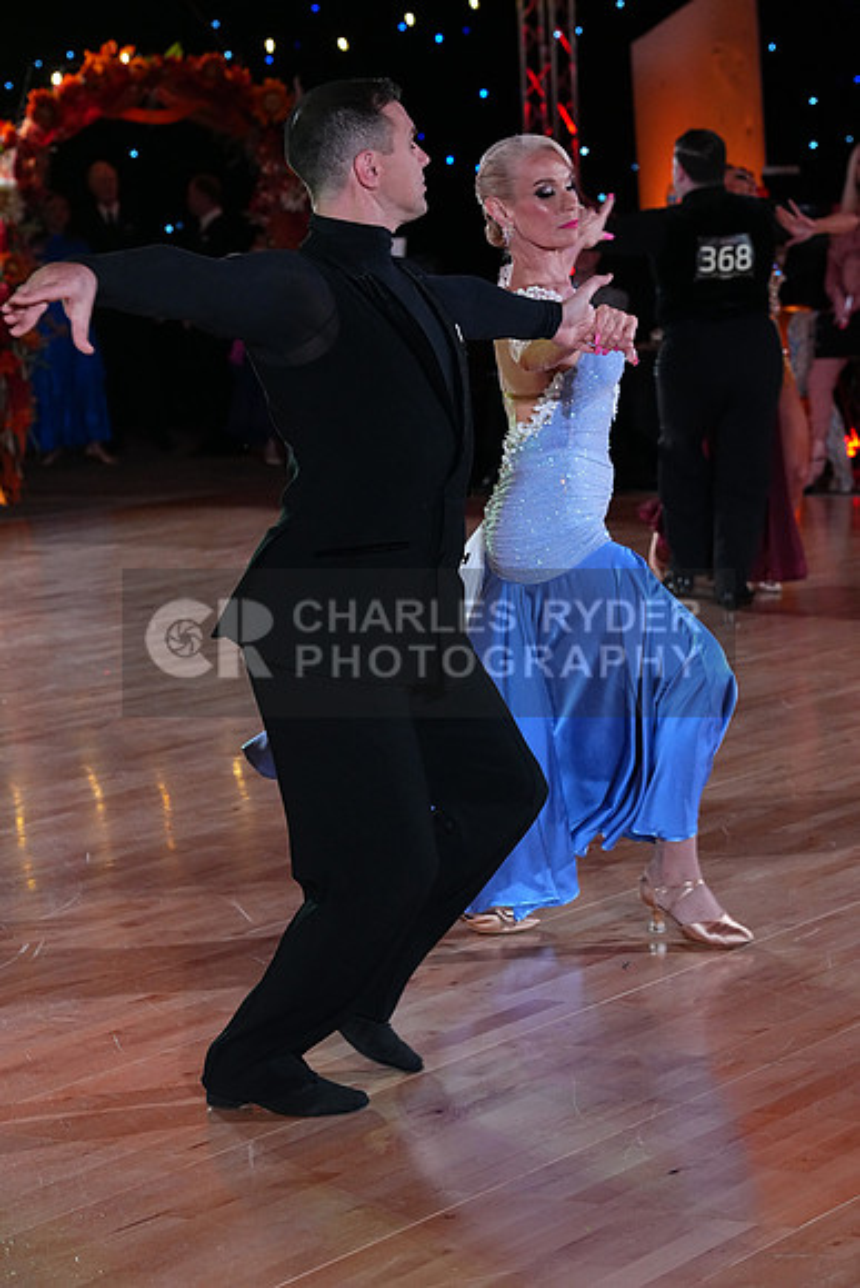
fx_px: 3760
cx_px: 430
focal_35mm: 105
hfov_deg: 13.0
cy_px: 644
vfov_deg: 19.5
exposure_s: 1/400
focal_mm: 105
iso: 5000
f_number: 6.3
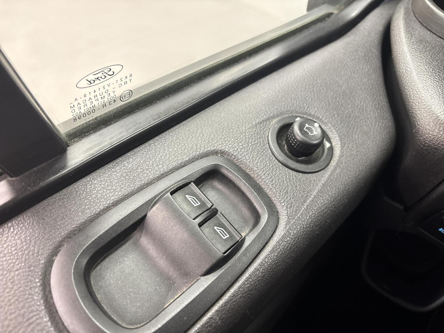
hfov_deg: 67.3
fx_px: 333
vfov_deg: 53.1
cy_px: 166
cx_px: 222
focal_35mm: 26
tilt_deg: -54.4
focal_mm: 5.96
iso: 200
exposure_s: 1/50
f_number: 1.6
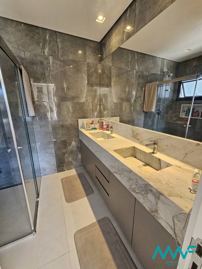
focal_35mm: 13
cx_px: 101
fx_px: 101
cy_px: 134
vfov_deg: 106.2
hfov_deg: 89.9
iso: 200
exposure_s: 1/60
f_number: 2.2
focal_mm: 2.2
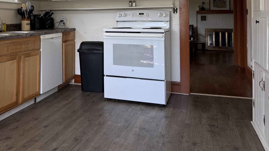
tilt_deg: +1.9
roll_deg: +0.3
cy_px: 14
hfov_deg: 49.2
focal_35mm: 40
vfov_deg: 28.5
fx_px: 285
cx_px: 80
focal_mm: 6.76
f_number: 1.78
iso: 100
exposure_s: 1/368
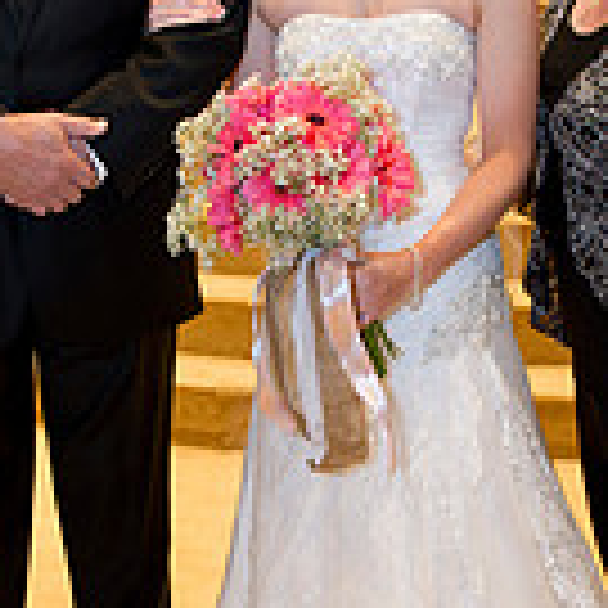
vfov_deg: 21.1
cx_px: 309
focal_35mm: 82
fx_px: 1629
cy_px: 342
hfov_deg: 21.1
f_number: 4
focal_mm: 29
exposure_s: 1/80
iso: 1250
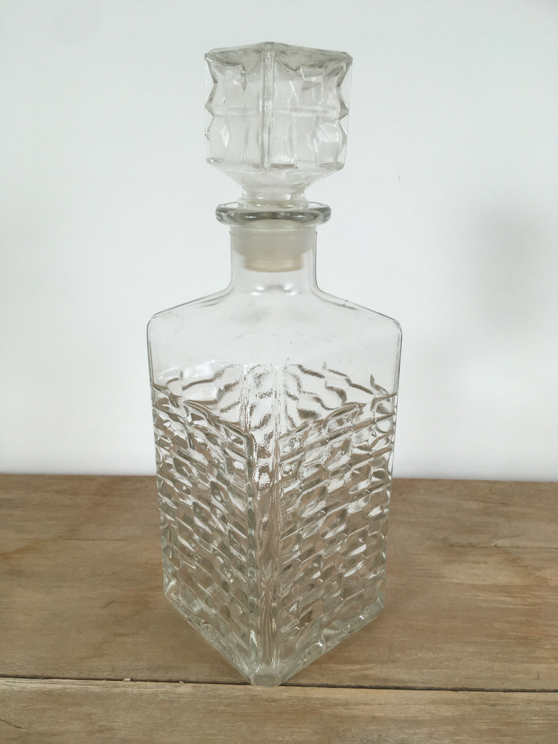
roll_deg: -1.2
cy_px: 372
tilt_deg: -20.2
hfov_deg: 48.2
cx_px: 279
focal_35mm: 29
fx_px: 623
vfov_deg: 61.7
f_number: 2.2
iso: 32
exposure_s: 1/50
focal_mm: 4.15
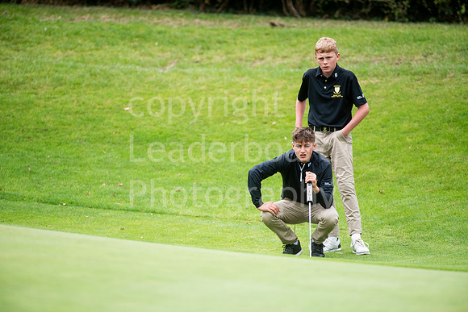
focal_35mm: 300
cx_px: 234
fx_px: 3901
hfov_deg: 6.9
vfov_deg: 4.6
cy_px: 156
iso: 500
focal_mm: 300
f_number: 4
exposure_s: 1/2500
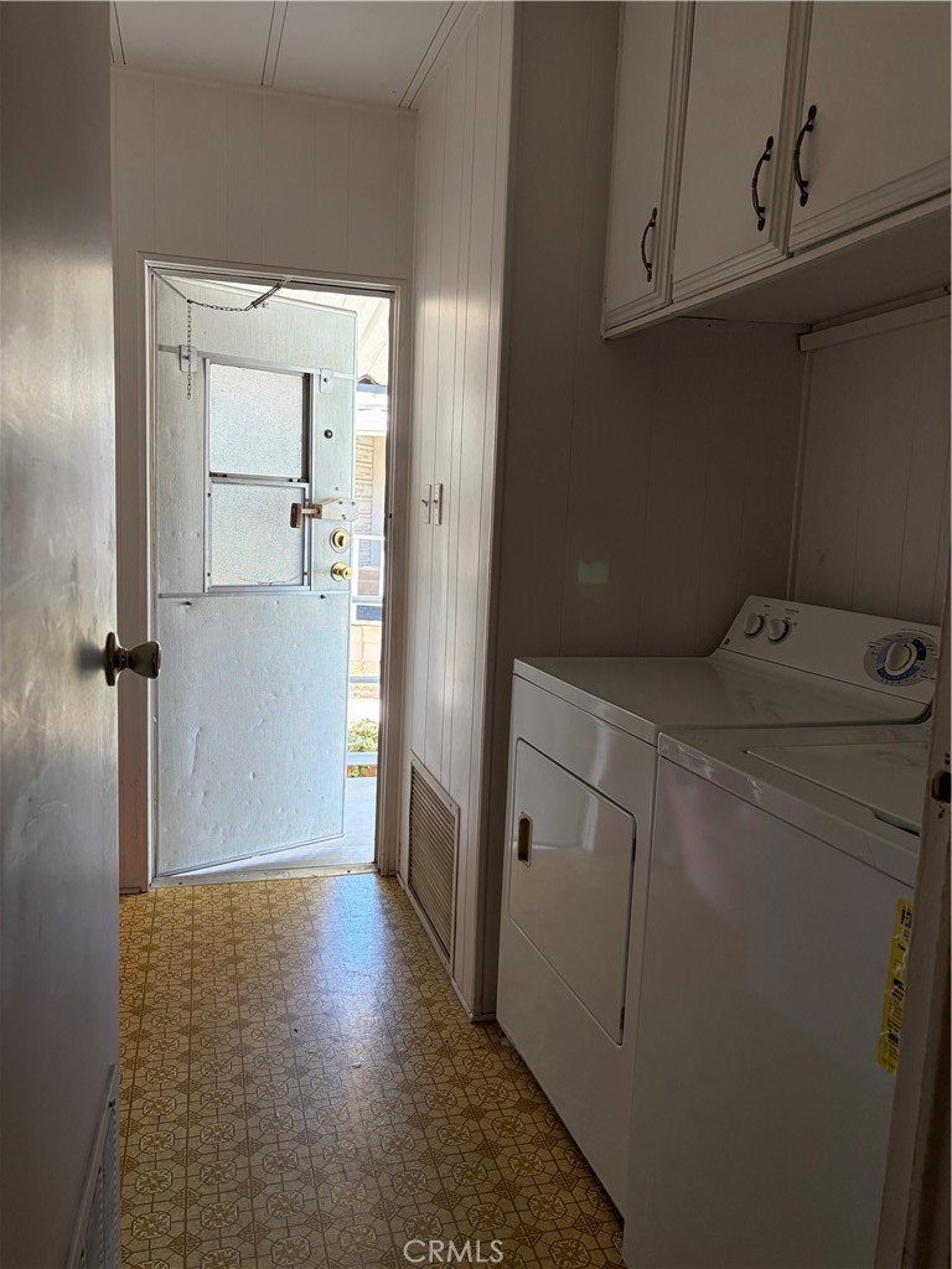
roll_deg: -1.7
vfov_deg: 67.3
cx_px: 476
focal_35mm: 26
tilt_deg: -8.0
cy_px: 634
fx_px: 953
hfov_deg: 53.1
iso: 160
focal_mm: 5.96
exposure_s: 1/120
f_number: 1.6
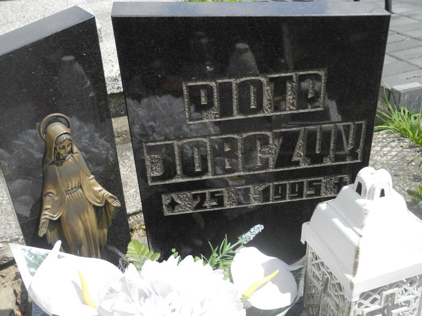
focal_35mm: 41
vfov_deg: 35.1
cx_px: 211
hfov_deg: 45.8
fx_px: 500
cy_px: 158
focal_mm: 8.8
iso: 100
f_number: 3.2
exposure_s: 1/1000
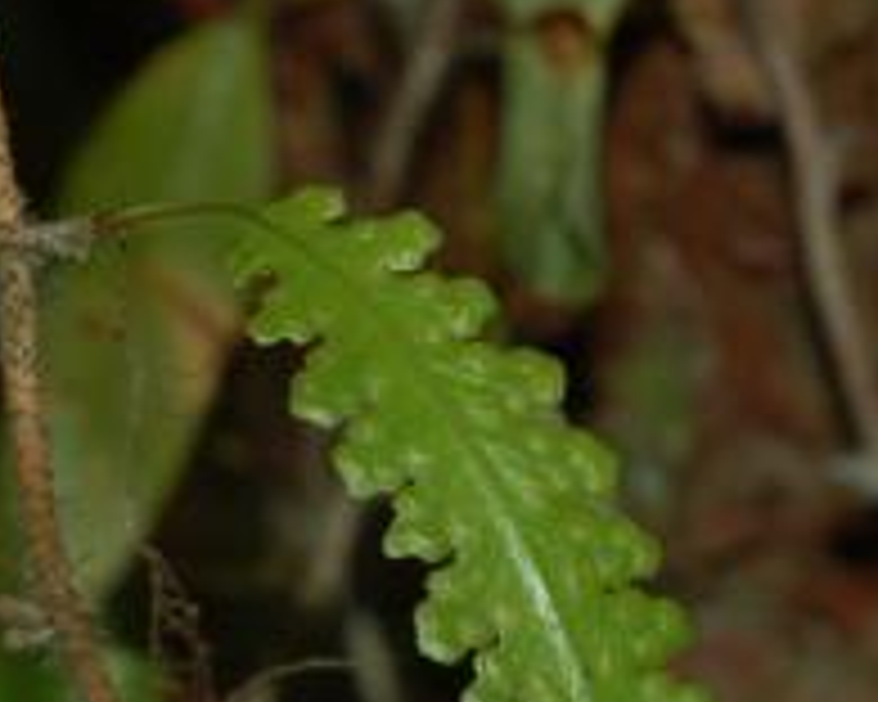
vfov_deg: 6.0
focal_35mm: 259
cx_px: 432
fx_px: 6730
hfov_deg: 7.5
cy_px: 662
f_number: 13
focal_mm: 60
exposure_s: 1/60
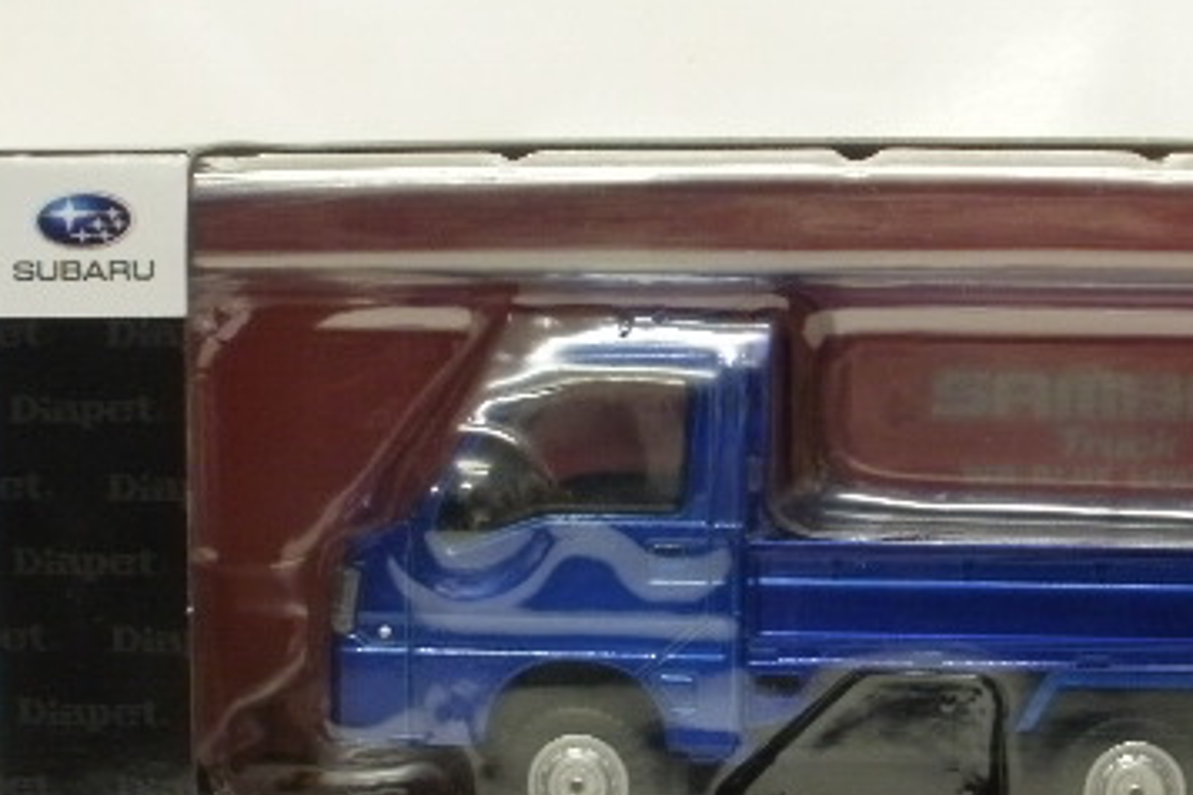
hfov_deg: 24.6
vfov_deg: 16.5
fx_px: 2717
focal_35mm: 82
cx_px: 825
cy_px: 625
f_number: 4
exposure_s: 1/6
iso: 125
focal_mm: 7.7
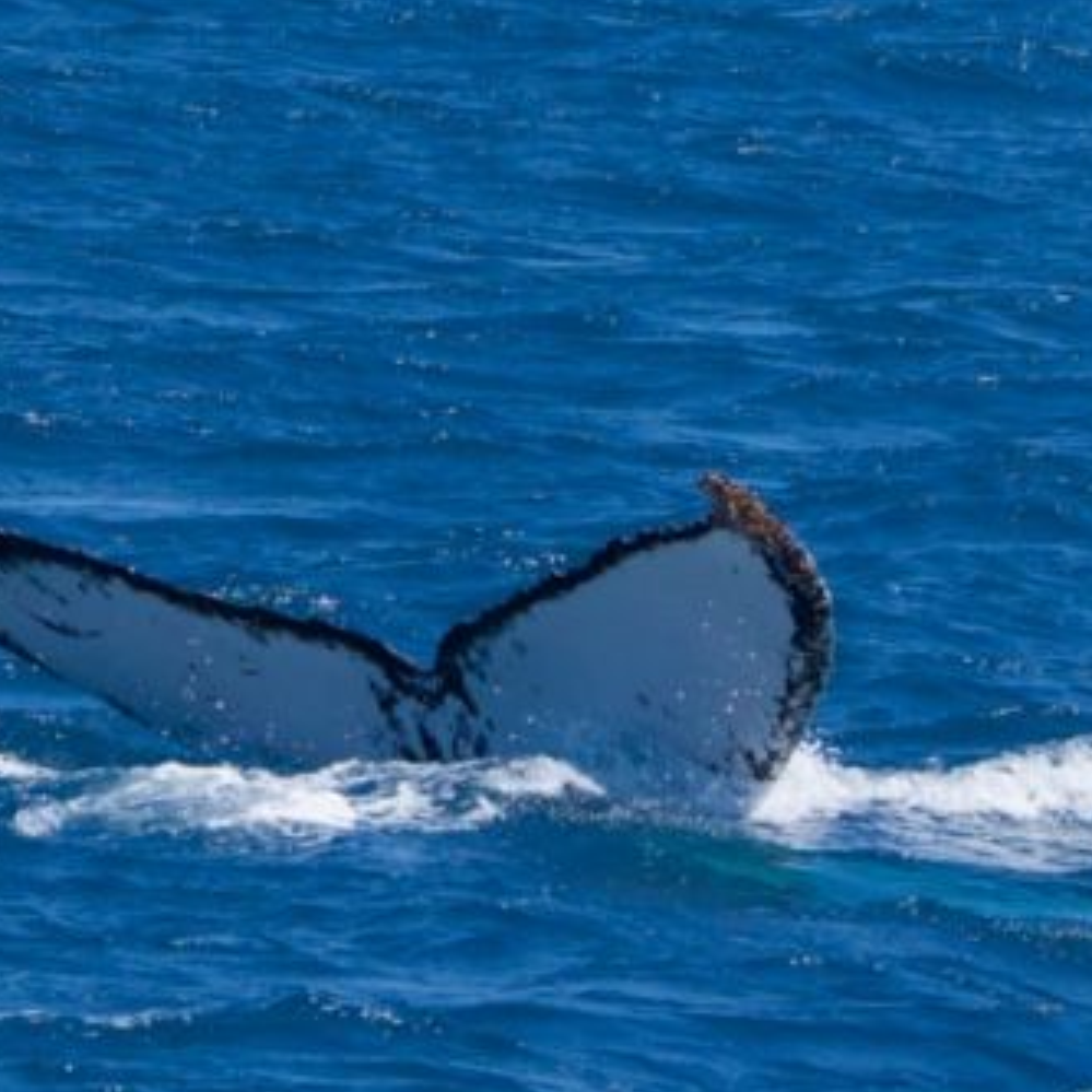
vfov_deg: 3.7
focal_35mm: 473
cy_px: 661
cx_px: 1079
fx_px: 16882
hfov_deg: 3.7
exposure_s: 1/3200
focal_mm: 232
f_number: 8
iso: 1250
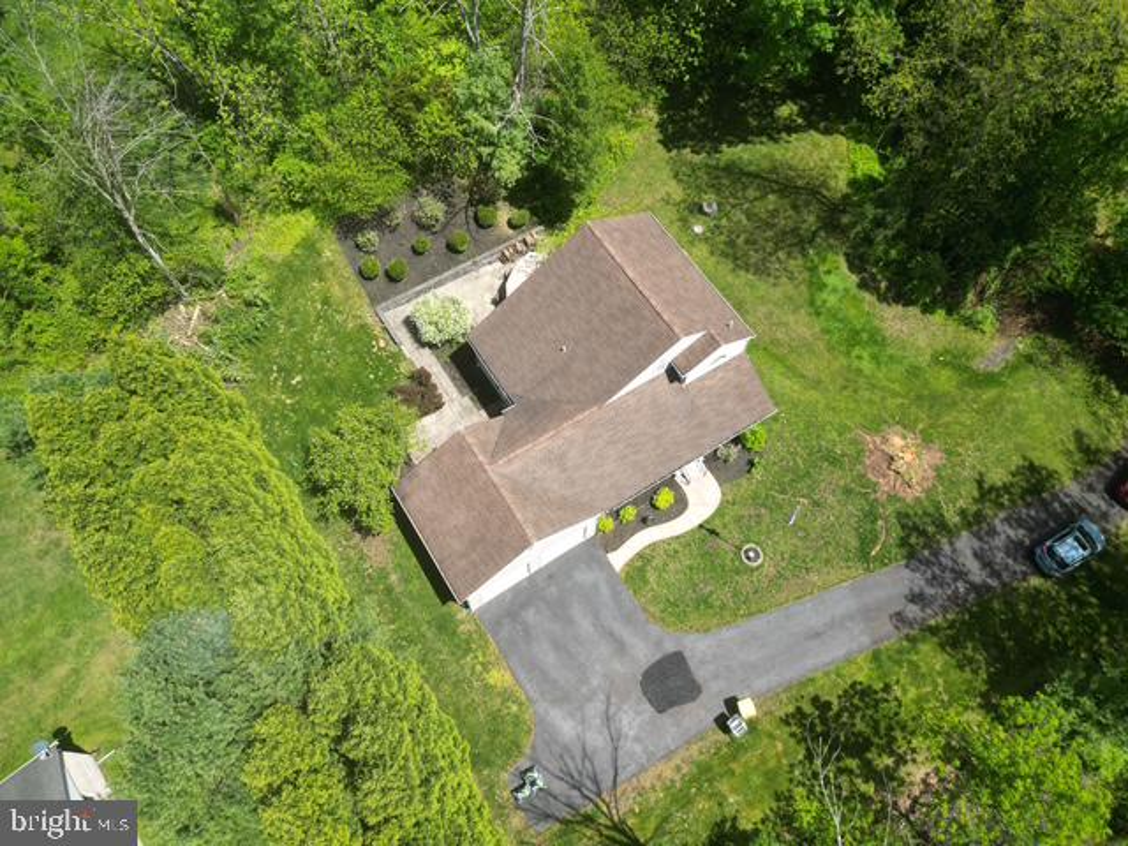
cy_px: 423
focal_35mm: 24
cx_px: 564
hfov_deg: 71.6
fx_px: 782
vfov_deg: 56.8
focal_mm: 6.72
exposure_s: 1/1600
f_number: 1.7
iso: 100
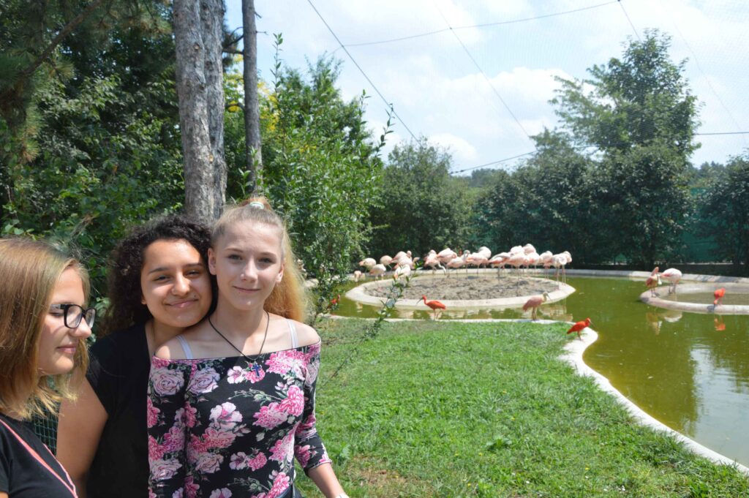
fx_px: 686
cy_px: 249
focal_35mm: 33
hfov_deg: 57.3
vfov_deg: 39.9
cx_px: 374
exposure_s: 1/200
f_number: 7.1
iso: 100
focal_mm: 22
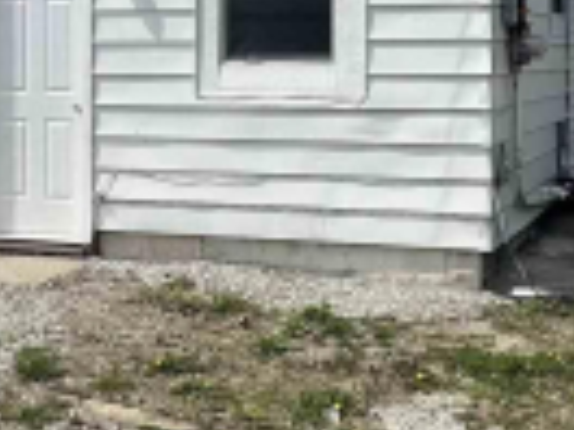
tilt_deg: -1.1
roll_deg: -0.2
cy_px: 74
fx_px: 1177
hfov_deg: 27.4
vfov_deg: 20.4
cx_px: 320
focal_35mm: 71
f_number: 2.2
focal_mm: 2.22
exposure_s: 1/3401
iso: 50
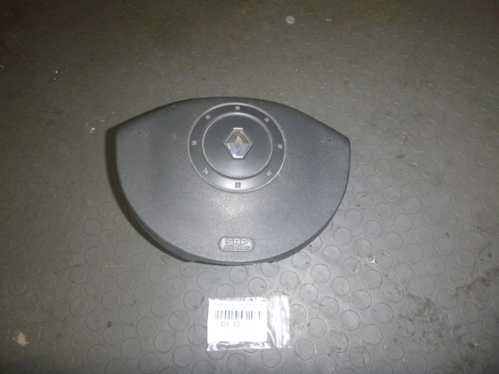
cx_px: 250
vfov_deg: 54.9
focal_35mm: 25
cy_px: 187
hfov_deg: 69.4
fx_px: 360
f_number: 3.9
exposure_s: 1/60
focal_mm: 4.5
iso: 400
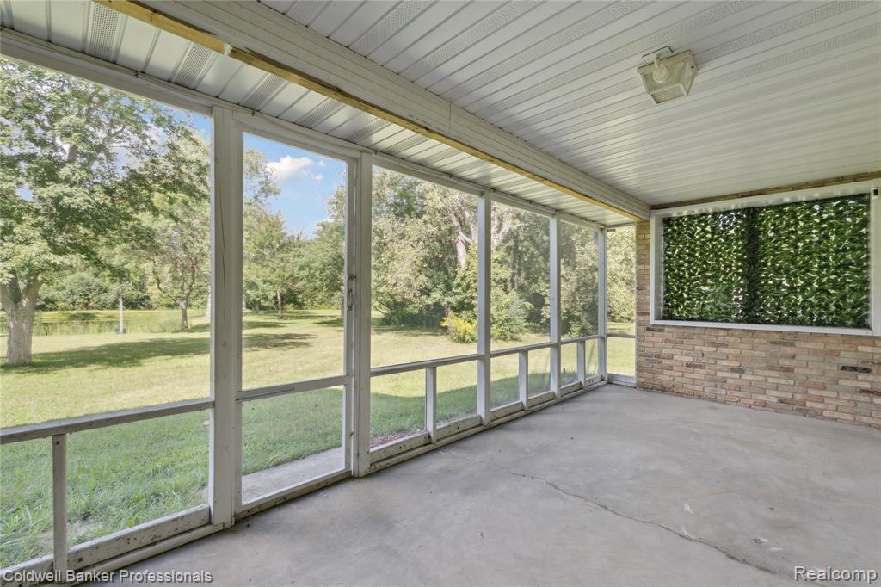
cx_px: 440
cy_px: 294
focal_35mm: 16
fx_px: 391
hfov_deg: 96.8
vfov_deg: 73.7
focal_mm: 16
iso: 400
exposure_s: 1/80
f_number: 8
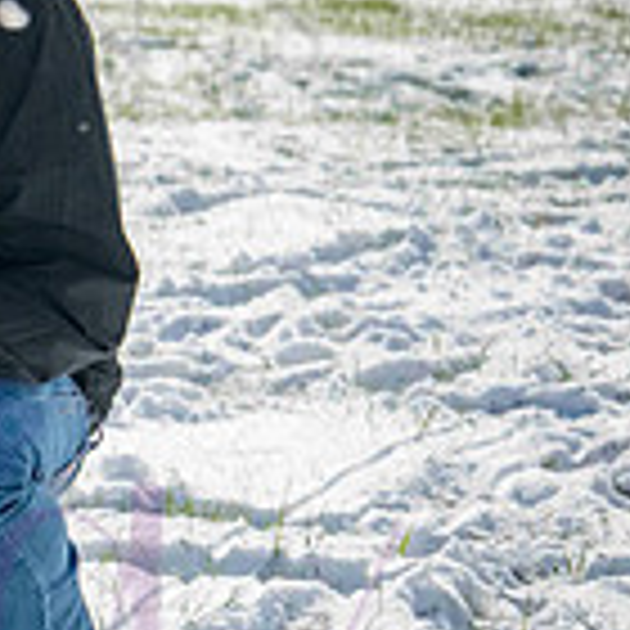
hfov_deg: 7.3
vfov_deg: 7.5
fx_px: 4798
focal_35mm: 233
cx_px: -500
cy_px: 241
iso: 800
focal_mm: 66
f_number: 7.1
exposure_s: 1/2500
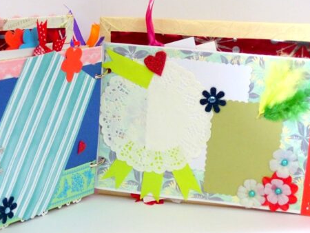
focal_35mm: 92
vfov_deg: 16.1
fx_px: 824
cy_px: 117
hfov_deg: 21.3
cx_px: 119
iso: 400
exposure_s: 1/60
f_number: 2.8
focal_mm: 12.5
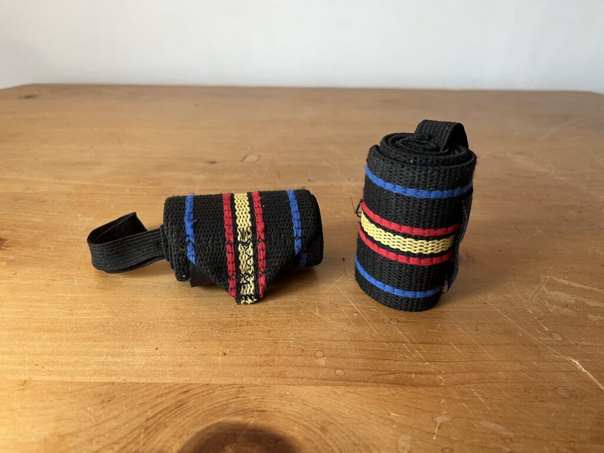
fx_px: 454
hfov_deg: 67.3
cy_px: 226
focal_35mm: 26
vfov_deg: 53.1
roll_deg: -1.2
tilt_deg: -29.9
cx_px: 302
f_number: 1.6
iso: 100
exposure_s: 1/50
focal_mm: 5.1
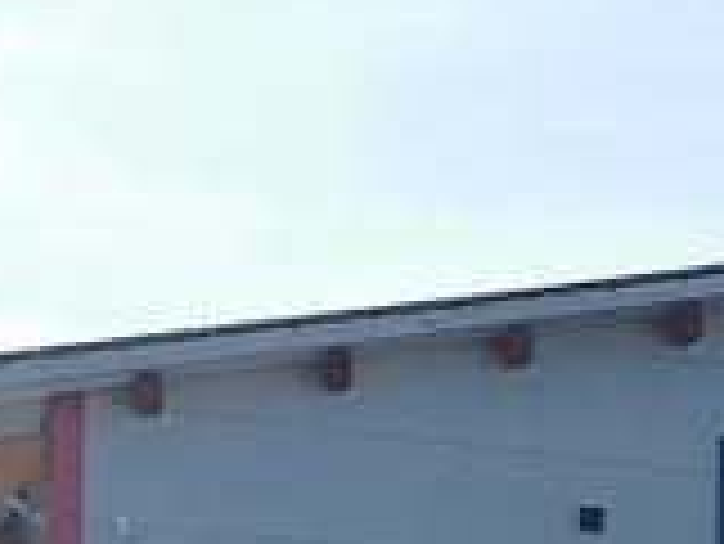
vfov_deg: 9.9
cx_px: 1192
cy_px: 1110
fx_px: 2909
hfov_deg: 13.1
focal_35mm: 139
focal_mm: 5.58
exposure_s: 1/1385
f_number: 1.8
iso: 50
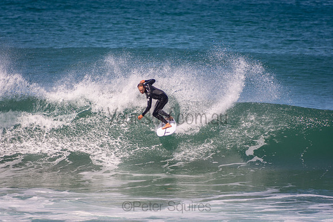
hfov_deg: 3.4
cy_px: 111
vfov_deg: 2.3
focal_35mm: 600
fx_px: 5551
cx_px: 166
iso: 200
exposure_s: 1/1250
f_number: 5.6
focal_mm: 400
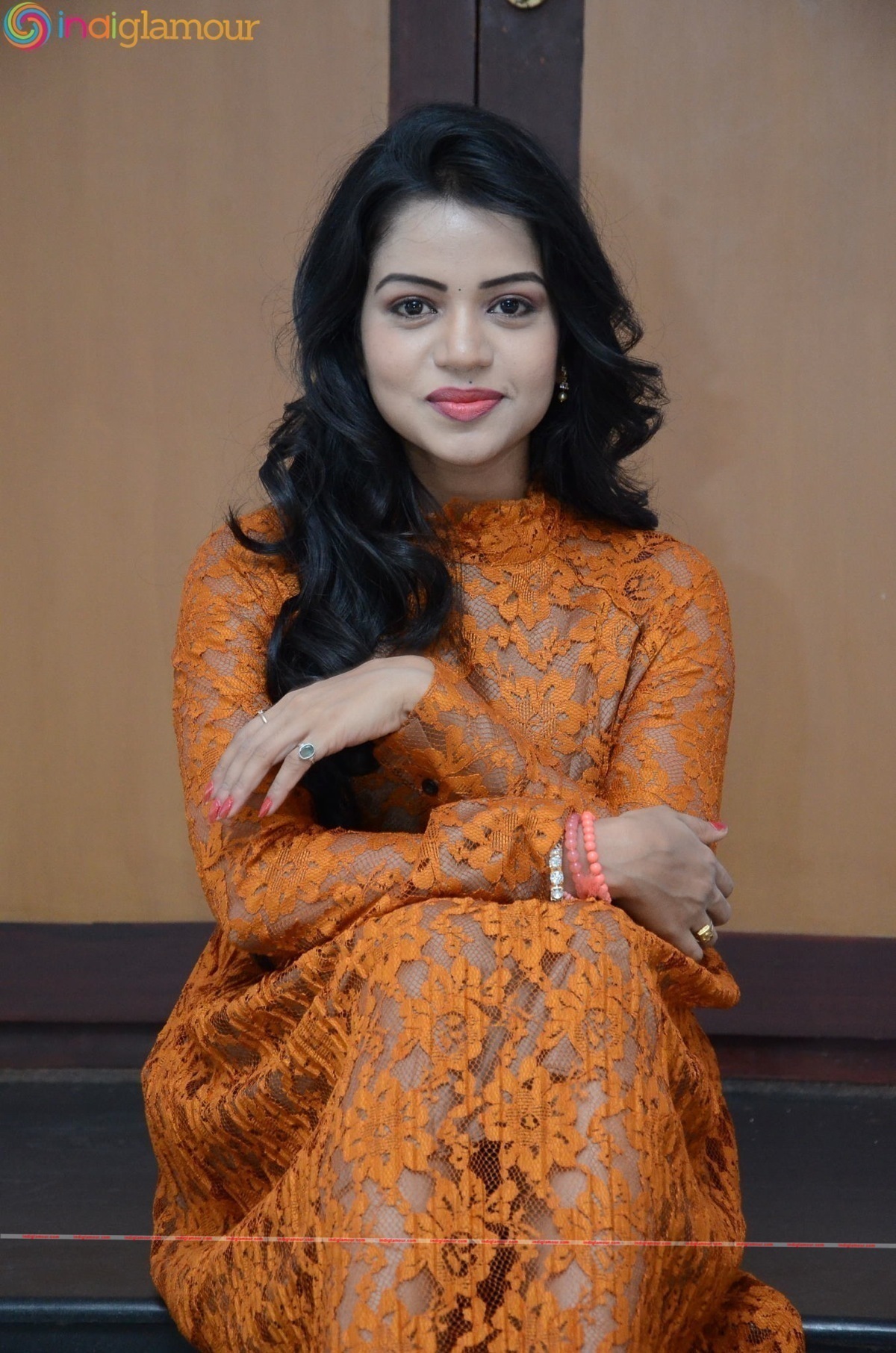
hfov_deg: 11.4
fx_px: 4500
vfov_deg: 17.1
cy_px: 676
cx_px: 448
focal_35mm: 120
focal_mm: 80
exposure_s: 1/125
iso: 2500
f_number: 5.6
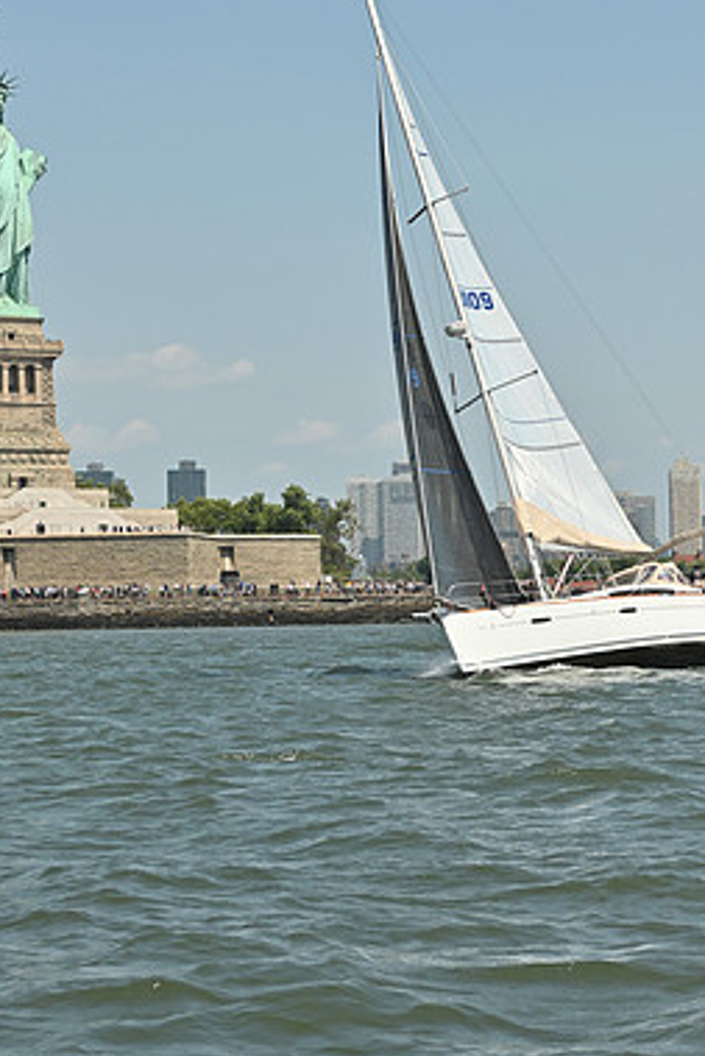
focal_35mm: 107
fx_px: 3140
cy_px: 256
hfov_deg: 12.8
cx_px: 344
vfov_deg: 19.0
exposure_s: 1/1250
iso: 320
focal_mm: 70
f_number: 8
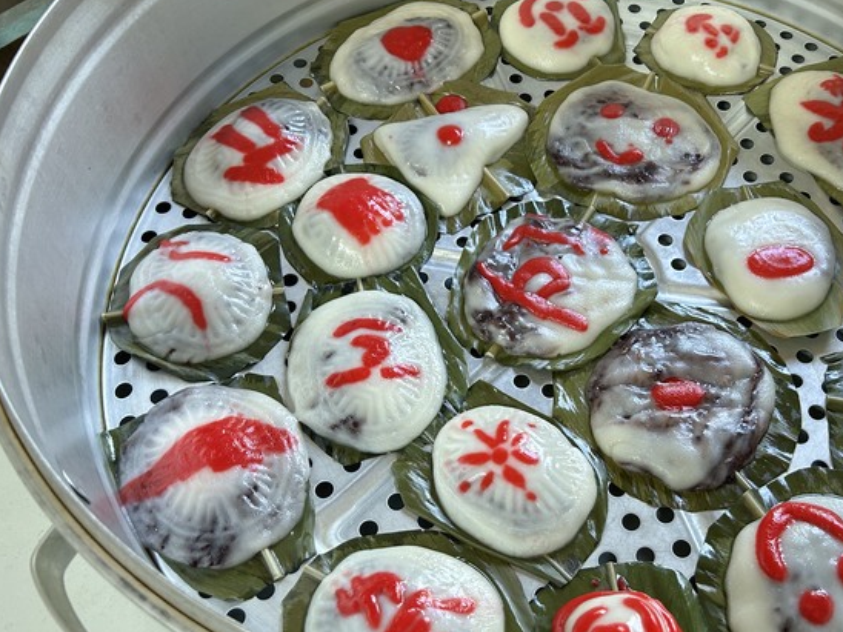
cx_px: 568
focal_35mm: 37
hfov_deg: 49.2
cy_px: 307
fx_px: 901
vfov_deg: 38.7
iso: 125
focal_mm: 5.7
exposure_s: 1/60
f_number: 1.5
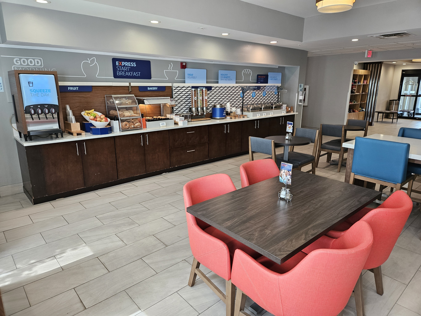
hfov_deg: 73.9
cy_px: 158
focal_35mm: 23
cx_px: 210
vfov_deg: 58.9
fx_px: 280
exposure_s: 1/120
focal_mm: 5.4
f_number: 1.8
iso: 160
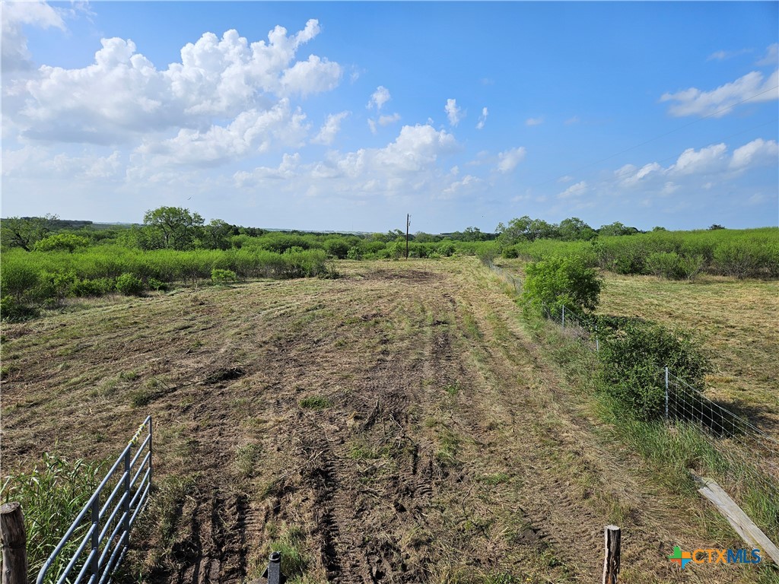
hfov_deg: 73.9
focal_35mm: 23
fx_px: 518
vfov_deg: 58.9
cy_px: 292
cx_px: 390
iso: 25
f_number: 1.8
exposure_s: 1/2517
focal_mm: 5.4
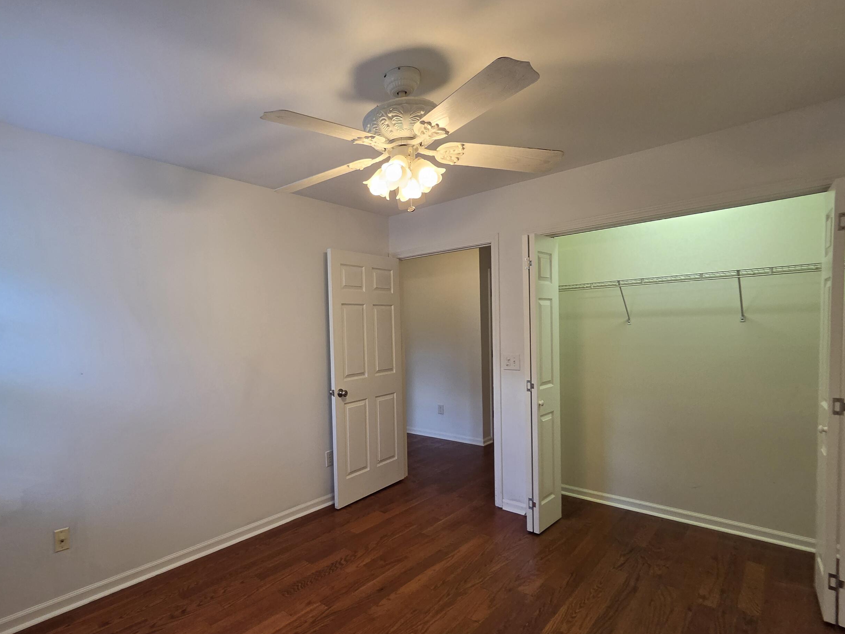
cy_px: 363
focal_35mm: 16
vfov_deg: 77.6
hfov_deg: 93.1
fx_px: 391
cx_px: 333
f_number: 2.2
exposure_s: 1/120
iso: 250
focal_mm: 2.2
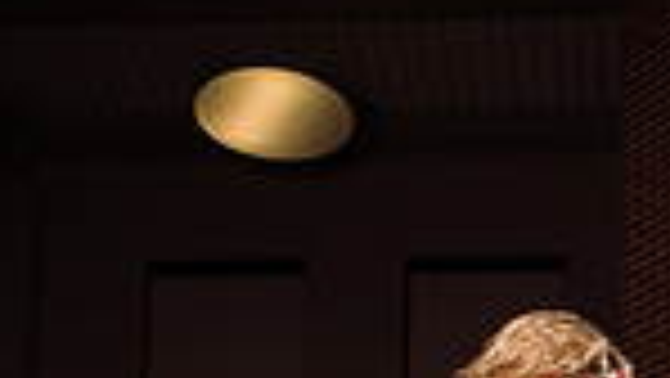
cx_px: 580
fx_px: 1635
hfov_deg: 22.7
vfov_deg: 11.1
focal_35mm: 92
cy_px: 914
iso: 200
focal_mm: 29
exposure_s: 1/250
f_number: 7.1
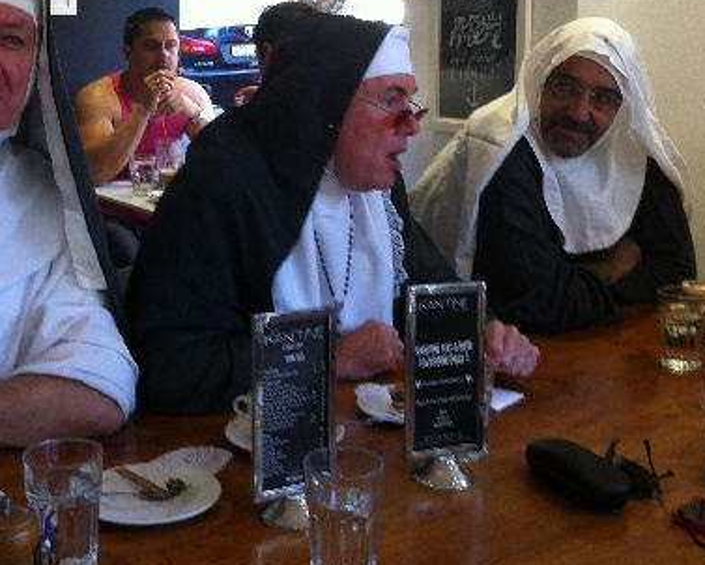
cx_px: 295
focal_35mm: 58
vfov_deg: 26.0
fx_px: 1211
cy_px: 153
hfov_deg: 32.4
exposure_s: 1/24
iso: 80
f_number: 2.8
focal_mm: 3.85
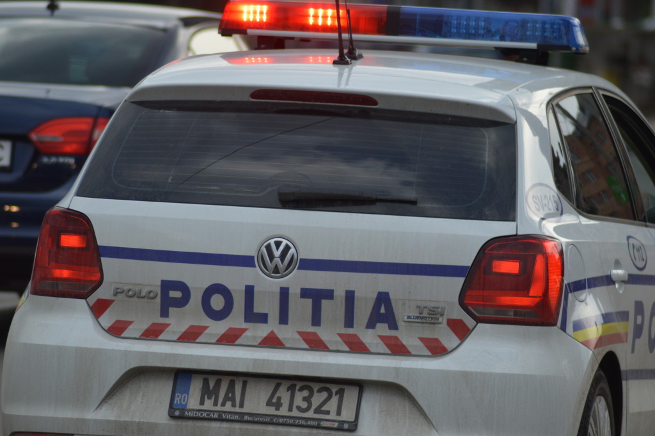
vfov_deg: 3.8
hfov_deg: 5.7
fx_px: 6545
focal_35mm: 360
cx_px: 328
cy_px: 218
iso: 400
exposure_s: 1/1600
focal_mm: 240
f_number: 5
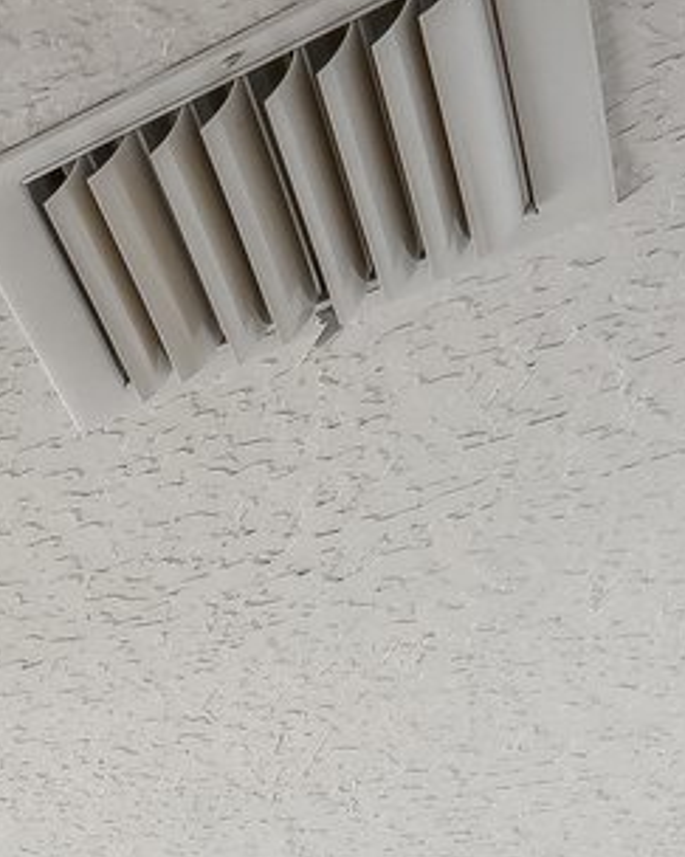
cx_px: -1782
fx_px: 1927
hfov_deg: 9.2
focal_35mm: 76
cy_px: 1773
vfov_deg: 17.2
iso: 400
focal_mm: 12
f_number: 8
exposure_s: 1/4
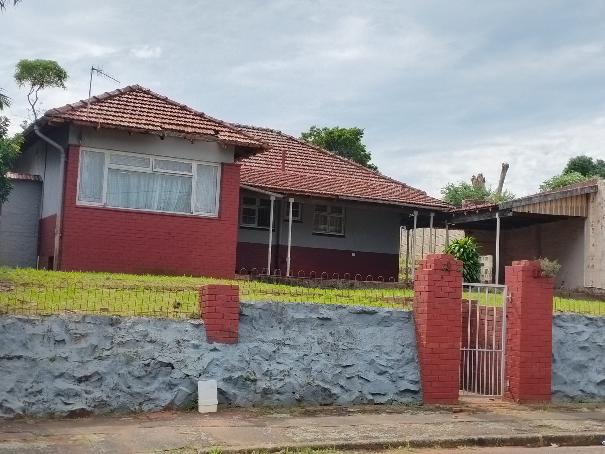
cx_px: 302
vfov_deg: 28.0
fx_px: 909
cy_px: 227
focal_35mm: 52
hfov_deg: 36.8
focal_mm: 4.25
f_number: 1.8
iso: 100
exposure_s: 1/883
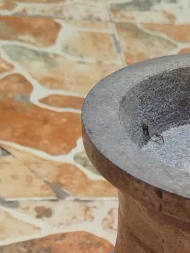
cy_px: 362
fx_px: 615
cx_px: 233
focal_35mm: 84
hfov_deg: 16.8
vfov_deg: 20.5
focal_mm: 4.95
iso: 100
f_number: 1.9
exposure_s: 1/1221
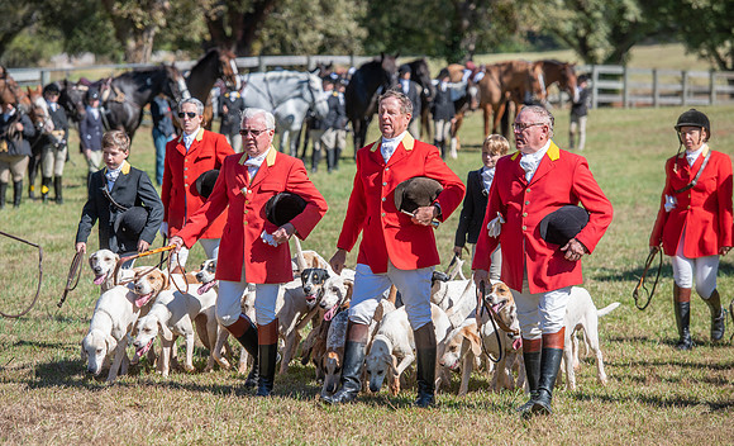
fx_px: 3447
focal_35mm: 174
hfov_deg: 12.2
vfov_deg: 7.4
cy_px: 235
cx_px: 346
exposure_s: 1/400
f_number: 4.5
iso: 100
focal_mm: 155
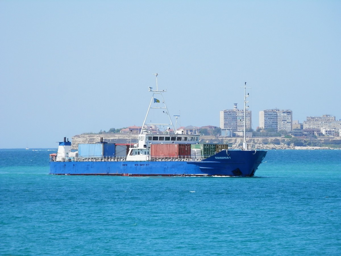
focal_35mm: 302
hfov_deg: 6.6
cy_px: 128
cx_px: 170
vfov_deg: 4.9
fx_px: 2975
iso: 80
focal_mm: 53.9
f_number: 6.5
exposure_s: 1/320
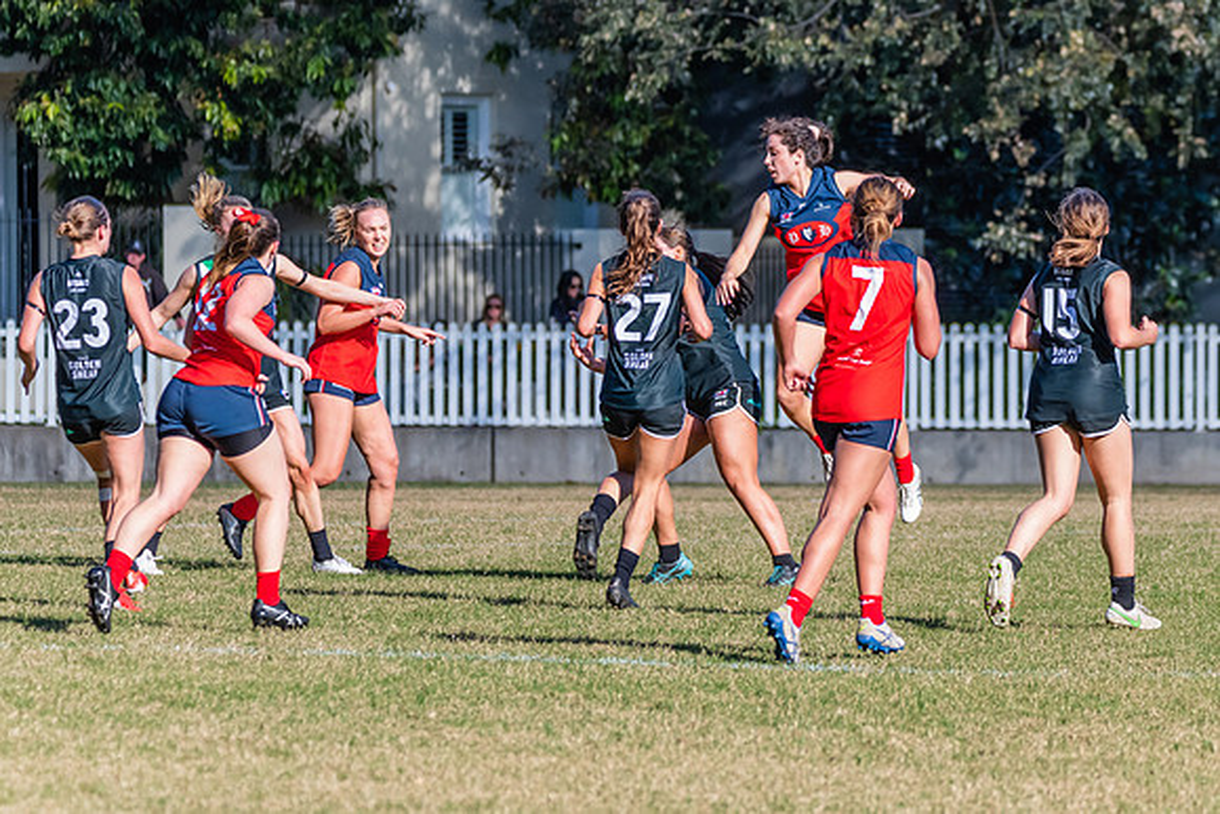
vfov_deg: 3.9
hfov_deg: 5.8
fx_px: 11987
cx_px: 758
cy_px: 233
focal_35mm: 354
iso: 800
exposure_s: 1/1600
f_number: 5.6
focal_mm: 220
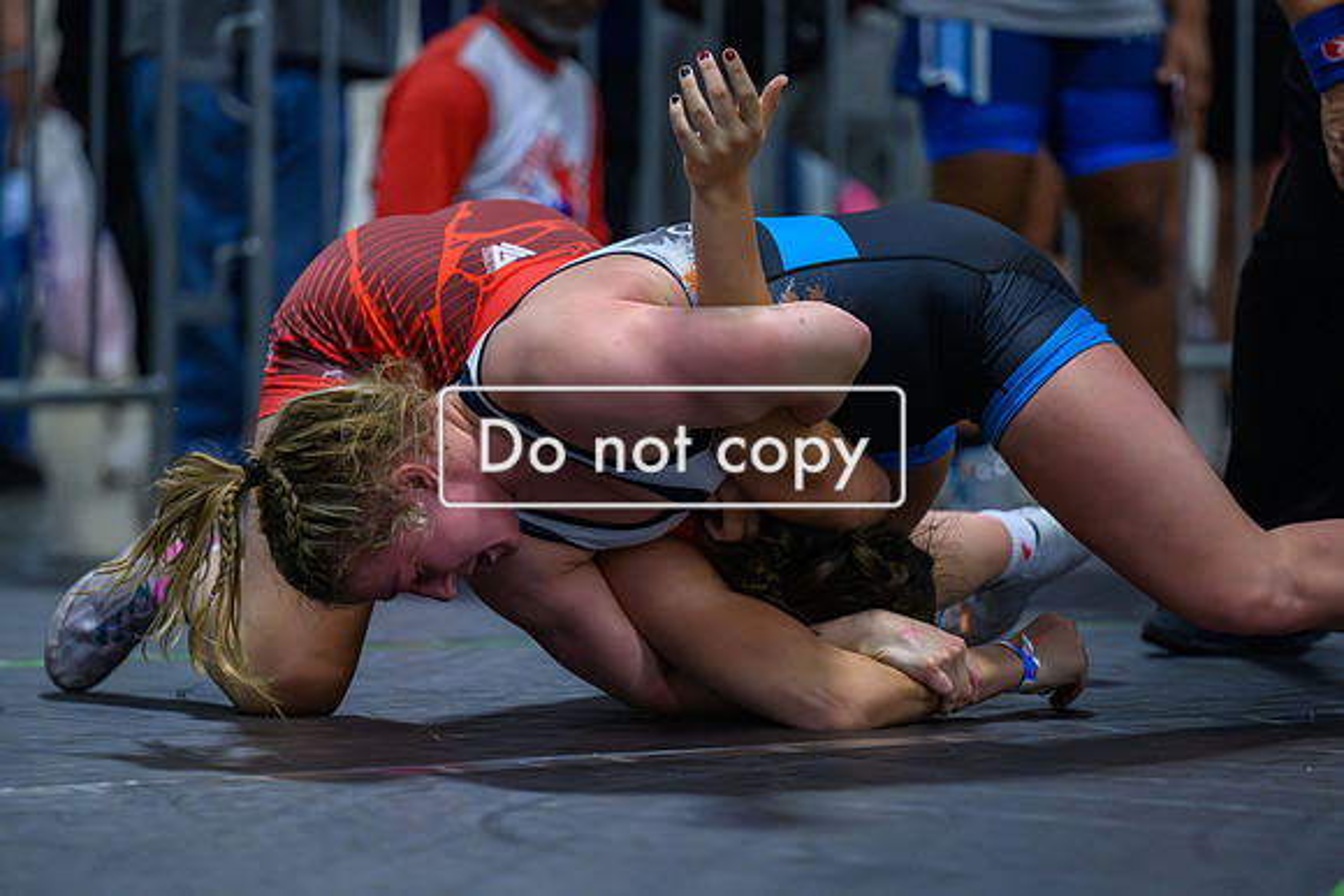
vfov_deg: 5.8
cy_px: 609
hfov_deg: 8.7
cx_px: 663
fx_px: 8851
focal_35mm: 237
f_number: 2.8
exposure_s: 1/800
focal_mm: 170
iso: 11400
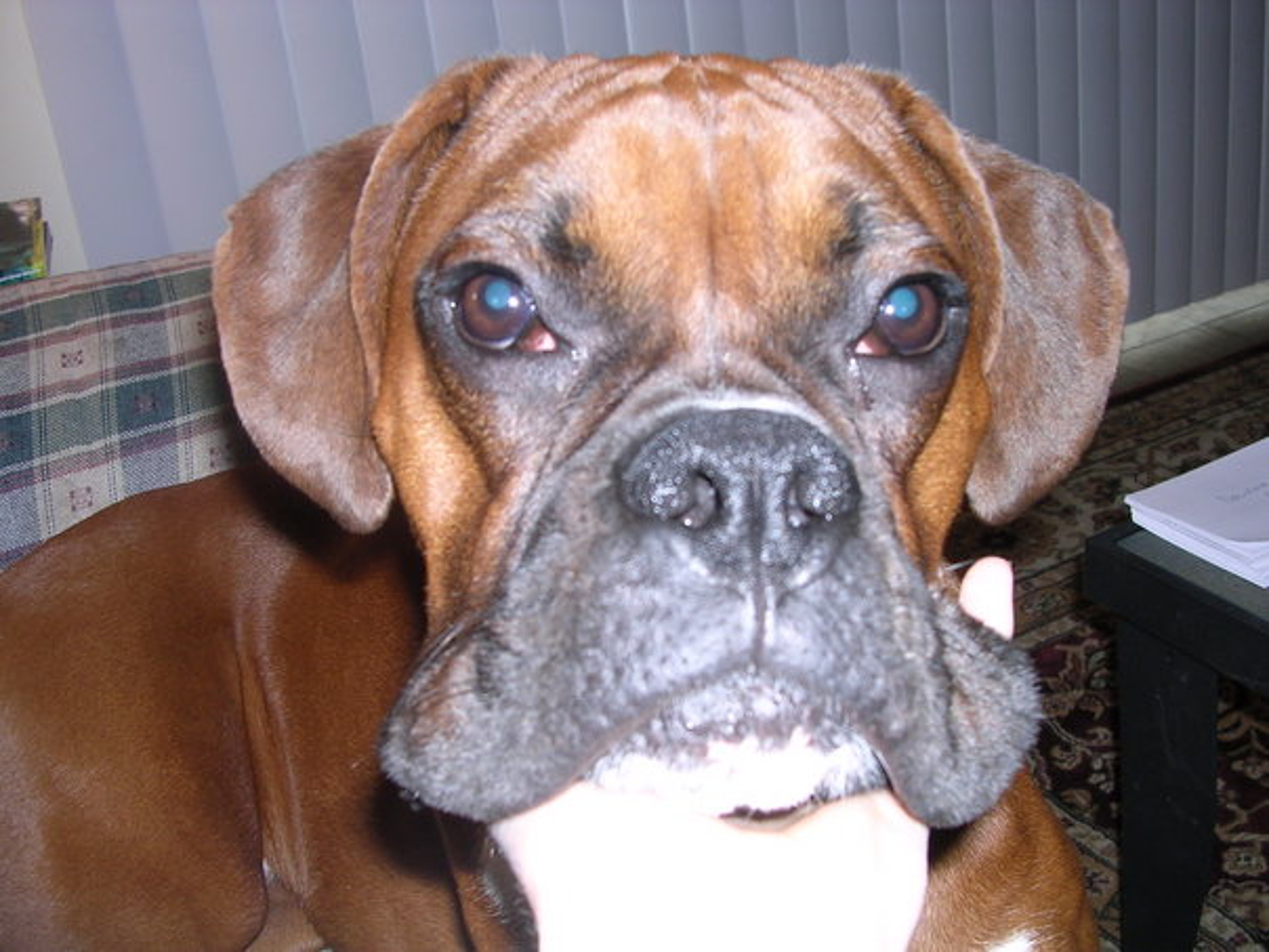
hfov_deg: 49.0
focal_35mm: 38
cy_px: 476
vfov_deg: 37.7
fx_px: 1393
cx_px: 634
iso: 100
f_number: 2.8
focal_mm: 5.8
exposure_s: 1/60.1
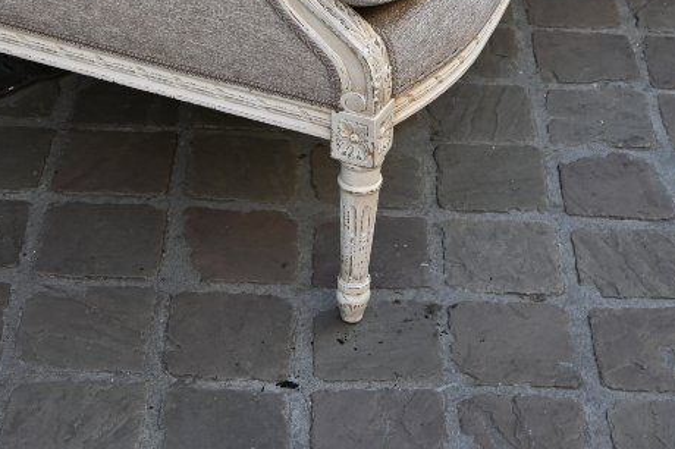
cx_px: 472
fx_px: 1798
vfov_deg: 13.8
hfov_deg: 21.2
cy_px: -91
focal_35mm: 96
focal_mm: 24.5
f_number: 4.5
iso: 200
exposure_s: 1/250
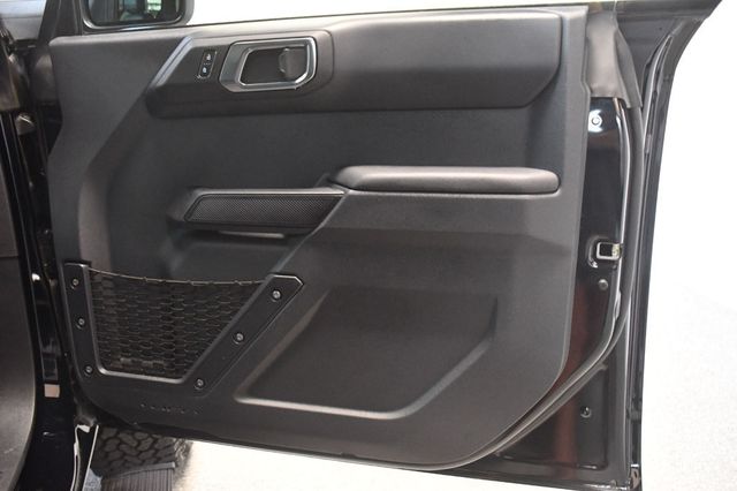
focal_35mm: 30
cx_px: 368
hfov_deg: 62.0
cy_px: 246
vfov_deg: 43.6
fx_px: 614
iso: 5000
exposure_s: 1/60
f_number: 3.5
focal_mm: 20
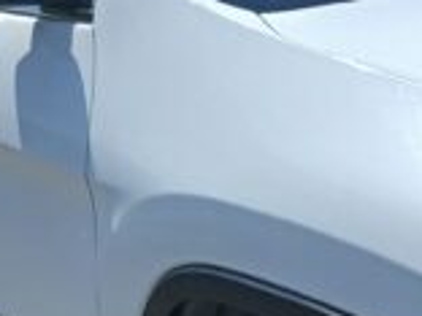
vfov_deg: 11.1
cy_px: 205
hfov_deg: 14.5
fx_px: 1621
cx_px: 476
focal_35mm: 133
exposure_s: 1/910
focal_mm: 3.98
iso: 20
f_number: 1.8
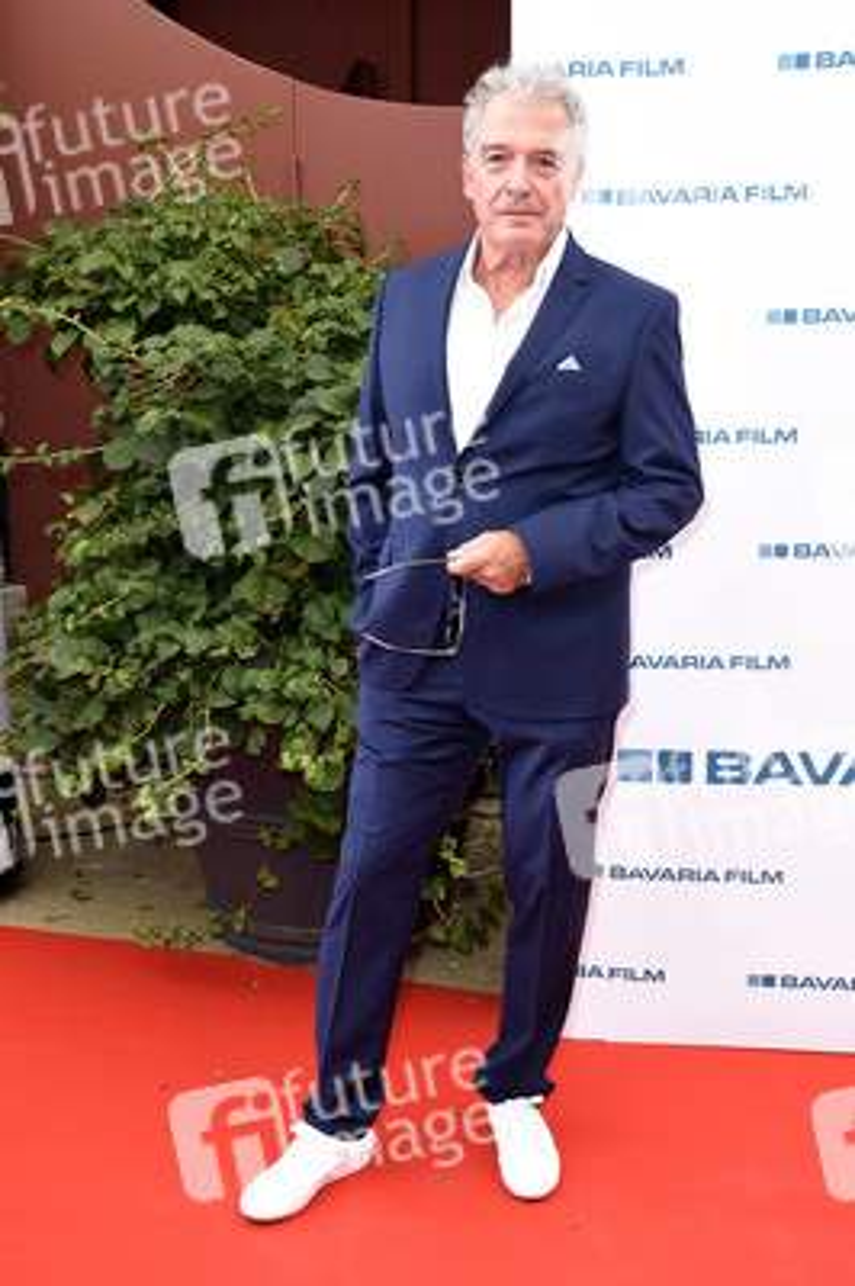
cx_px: 428
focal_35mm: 48
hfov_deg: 28.0
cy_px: 643
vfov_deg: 41.1
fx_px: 1713
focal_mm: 32
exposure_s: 1/160
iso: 800
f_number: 6.3
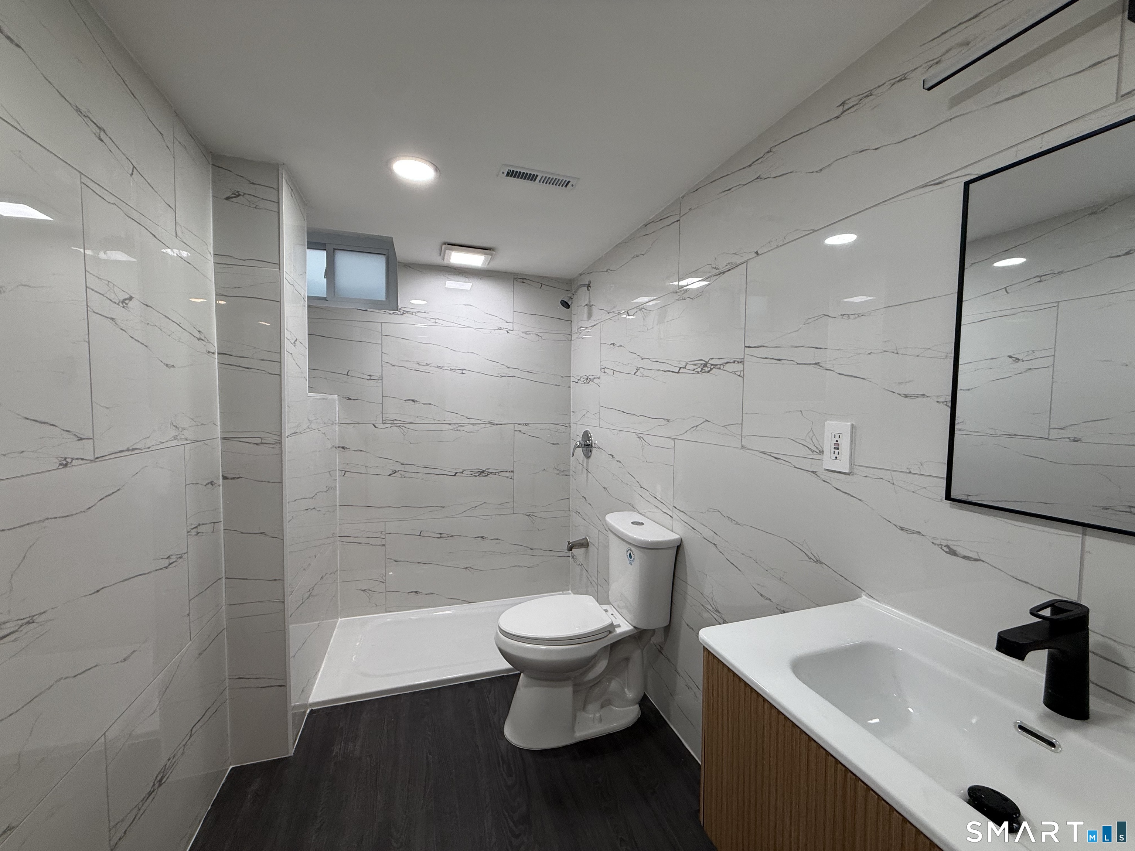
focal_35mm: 14
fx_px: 459
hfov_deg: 102.1
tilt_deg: -2.2
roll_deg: -0.9
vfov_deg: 85.7
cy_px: 426
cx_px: 568
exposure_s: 1/120
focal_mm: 2.22
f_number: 2.2
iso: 100
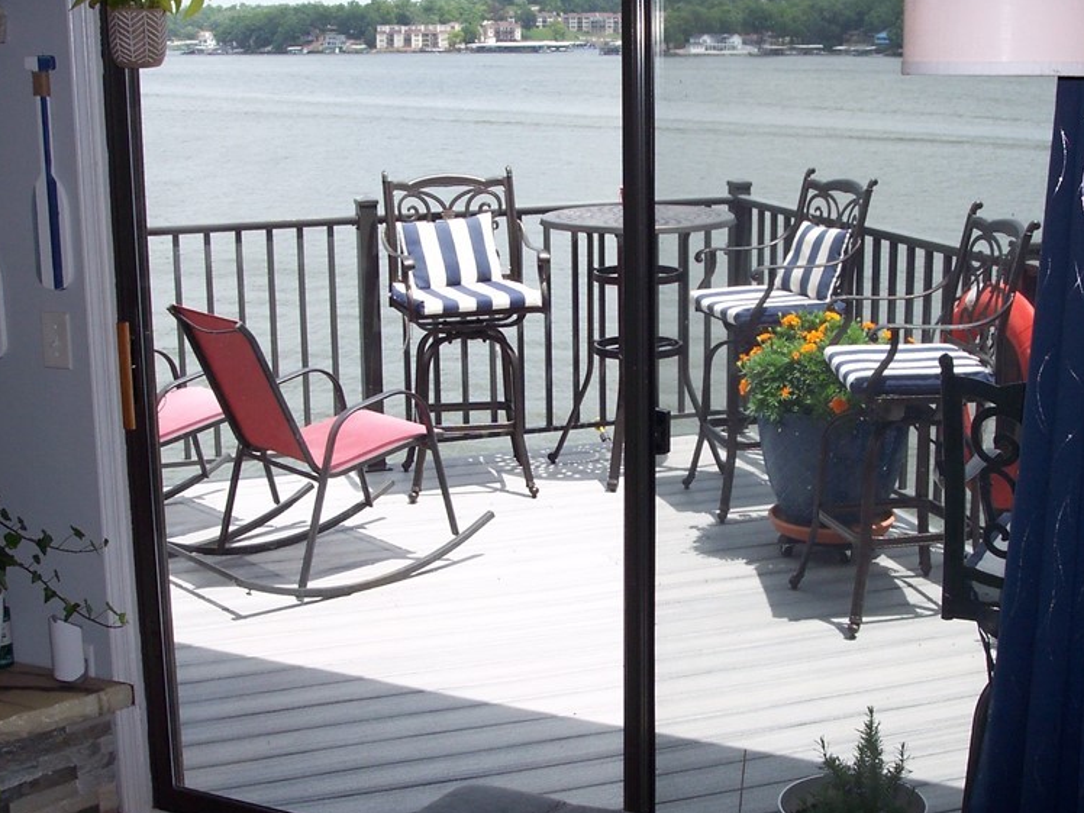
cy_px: 381
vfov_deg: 28.0
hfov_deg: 36.8
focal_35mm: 52
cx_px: 613
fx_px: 1628
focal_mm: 8
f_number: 4.8
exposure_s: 1/350
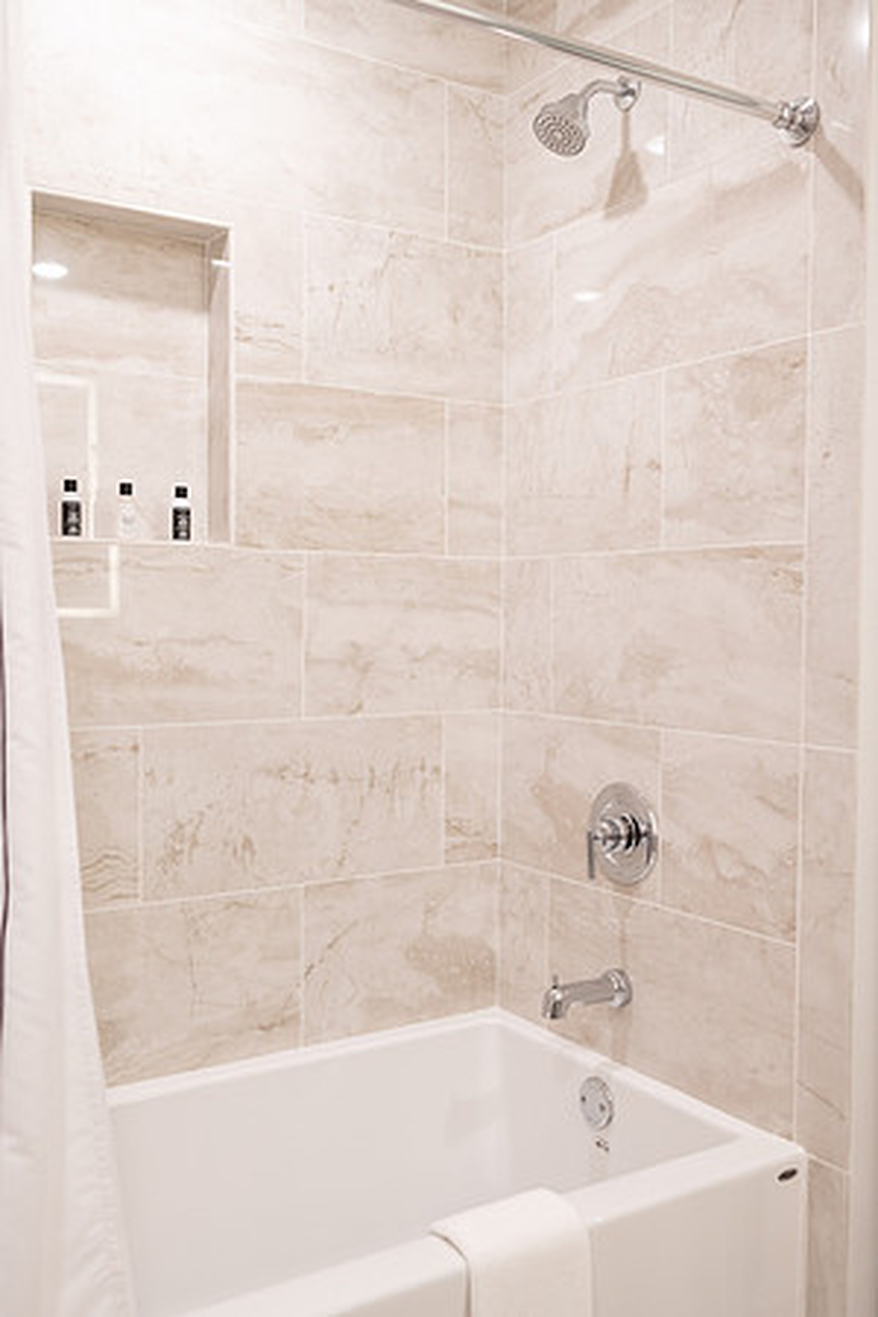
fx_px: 1280
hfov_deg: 37.9
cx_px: 439
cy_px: 658
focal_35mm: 35
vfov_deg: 54.4
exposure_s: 1/100
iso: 800
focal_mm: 35
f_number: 3.5
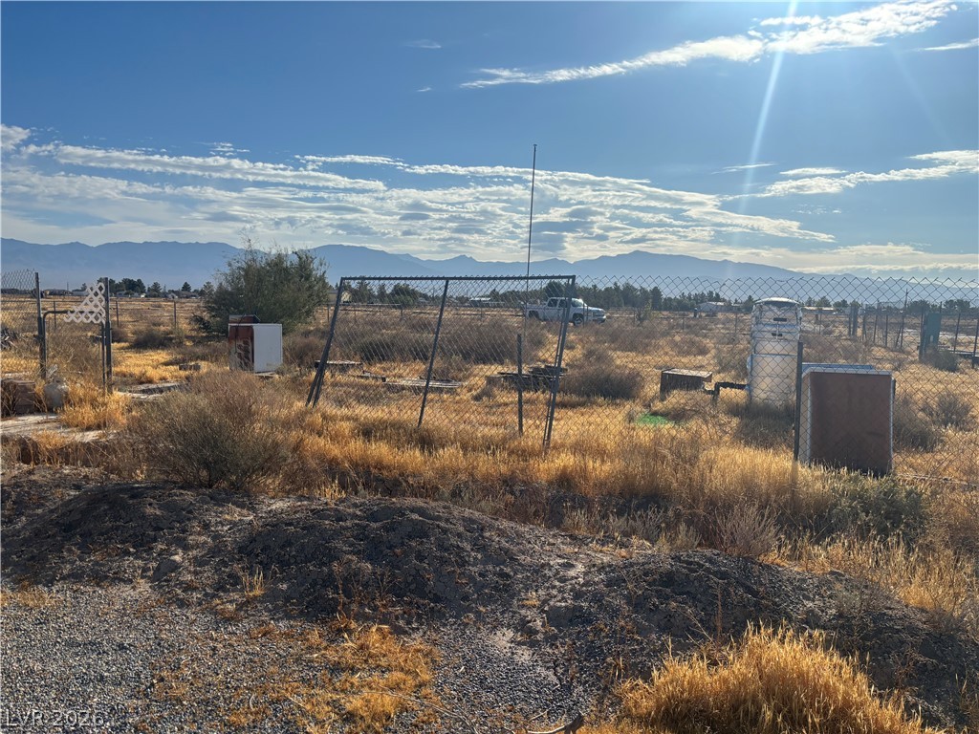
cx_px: 490
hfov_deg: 67.3
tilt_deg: -7.1
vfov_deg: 53.1
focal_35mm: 26
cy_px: 367
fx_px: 735
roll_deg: -1.0
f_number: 1.6
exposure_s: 1/9091
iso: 50
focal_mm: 5.96
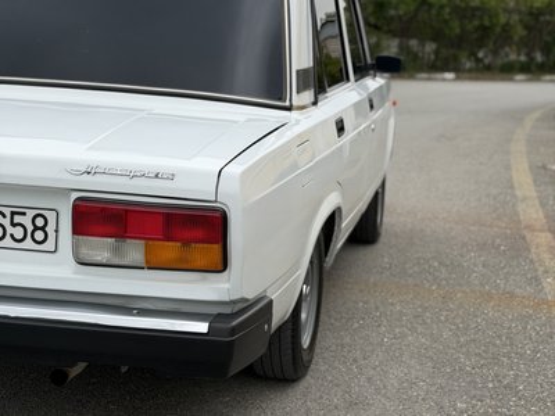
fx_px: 770
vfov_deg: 30.3
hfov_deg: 39.7
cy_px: 208
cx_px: 278
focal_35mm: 48
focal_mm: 6.76
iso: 64
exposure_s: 1/2273
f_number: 1.78
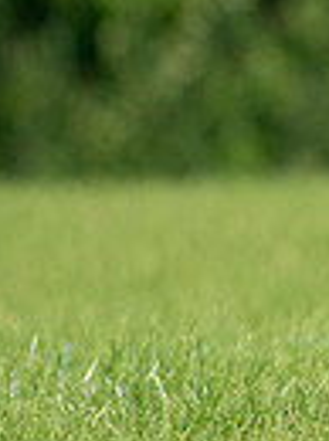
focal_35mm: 1605
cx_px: 729
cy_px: 131
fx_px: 20406
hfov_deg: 0.9
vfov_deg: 1.2
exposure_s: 1/4000
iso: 800
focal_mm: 374
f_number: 6.3
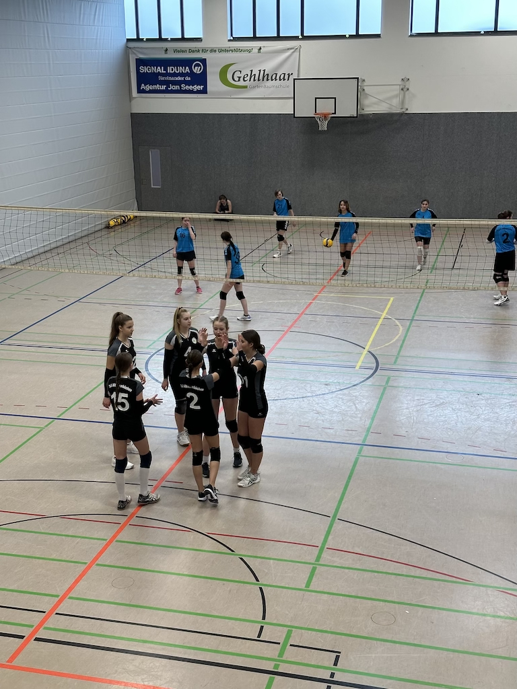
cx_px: 258
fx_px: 956
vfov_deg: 39.7
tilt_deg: -17.3
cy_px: 344
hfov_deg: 30.3
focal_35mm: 48
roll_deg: +0.7
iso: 100
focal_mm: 6.86
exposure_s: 1/100
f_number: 1.78
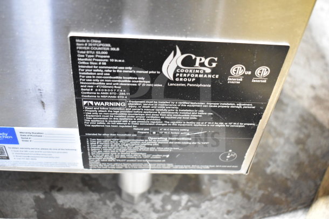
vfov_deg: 33.0
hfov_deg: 47.9
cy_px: 110
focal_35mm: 40
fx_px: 370
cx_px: 164
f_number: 4.5
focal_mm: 27
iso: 6400
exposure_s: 1/80
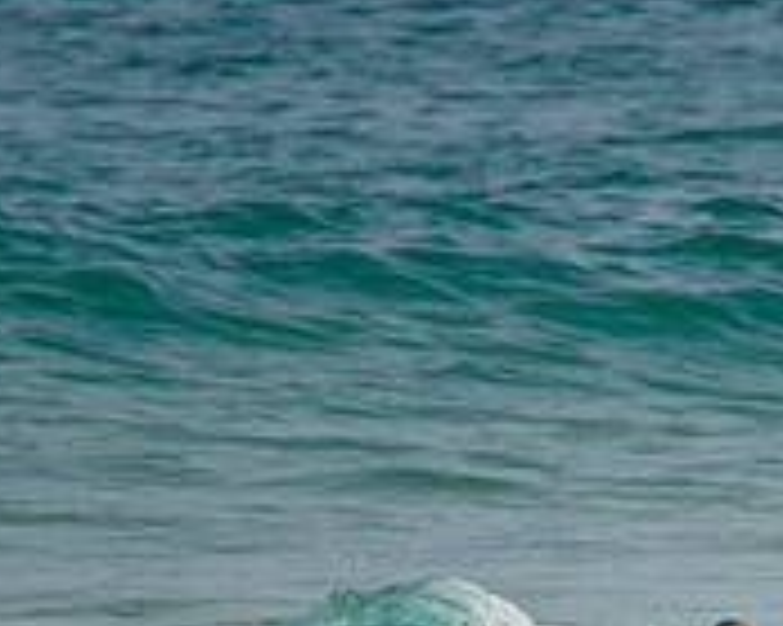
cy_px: 745
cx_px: 729
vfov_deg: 0.6
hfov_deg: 0.8
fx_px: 57948
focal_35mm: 2502
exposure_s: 1/2000
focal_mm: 800
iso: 900
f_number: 11
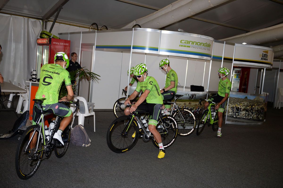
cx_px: 142
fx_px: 330
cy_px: 94
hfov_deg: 46.4
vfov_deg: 31.8
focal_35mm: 42
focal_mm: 42
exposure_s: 1/250
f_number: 2.8
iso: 200
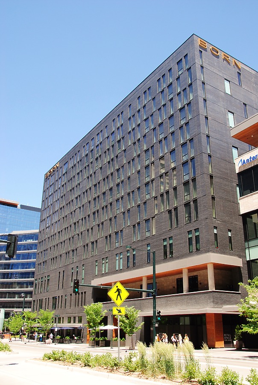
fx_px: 353
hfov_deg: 40.1
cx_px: 129
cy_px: 192
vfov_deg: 57.1
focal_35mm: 33
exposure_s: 1/160
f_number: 9
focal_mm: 22
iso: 200
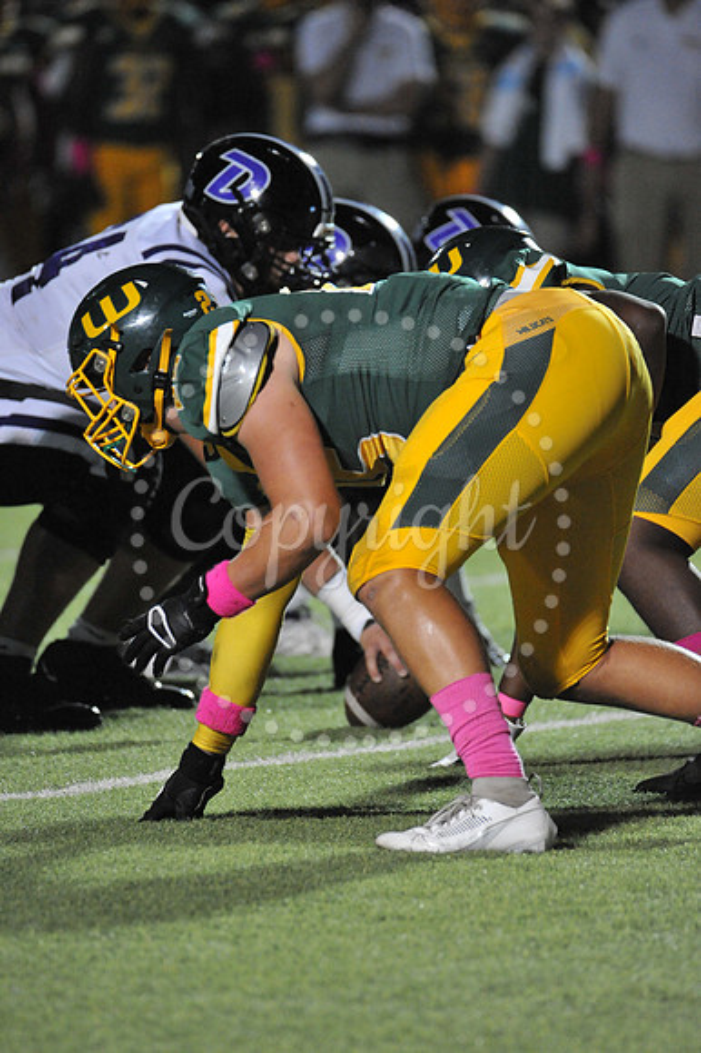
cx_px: 350
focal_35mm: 500
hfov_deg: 2.7
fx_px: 14620
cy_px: 526
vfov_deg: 4.1
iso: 6400
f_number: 7.1
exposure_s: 1/200
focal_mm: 500
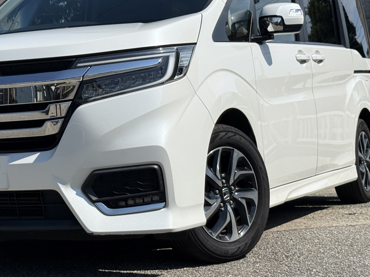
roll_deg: +0.8
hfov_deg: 23.2
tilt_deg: +1.7
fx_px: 898
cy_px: 80
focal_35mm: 84
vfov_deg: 17.5
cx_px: 121
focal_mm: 6.76
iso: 80
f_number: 1.78
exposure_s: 1/8772
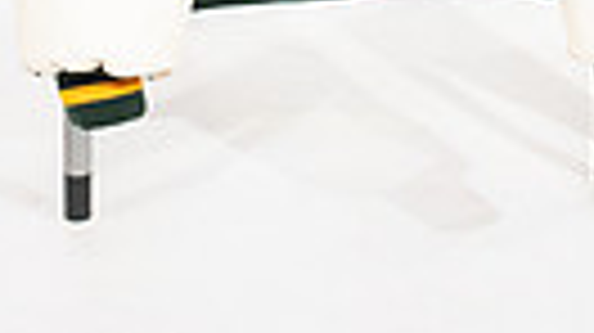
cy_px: -454
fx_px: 2140
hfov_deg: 15.8
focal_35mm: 136
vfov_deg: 8.2
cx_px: 342
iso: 160
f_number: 6.3
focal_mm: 38
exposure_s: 1/250
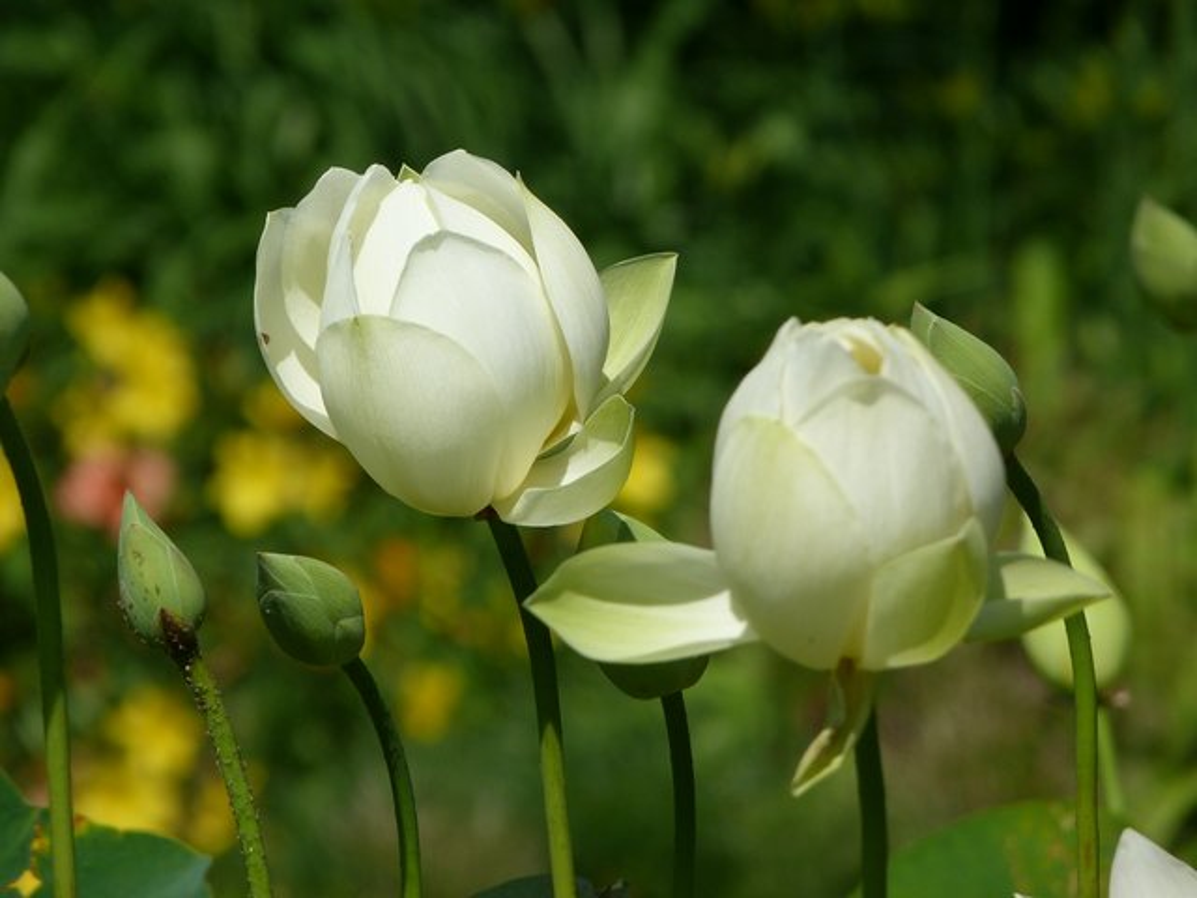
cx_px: 598
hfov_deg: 3.3
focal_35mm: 600
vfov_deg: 2.5
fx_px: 20748
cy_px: 449
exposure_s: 1/500
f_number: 5.6
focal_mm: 107.9
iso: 80
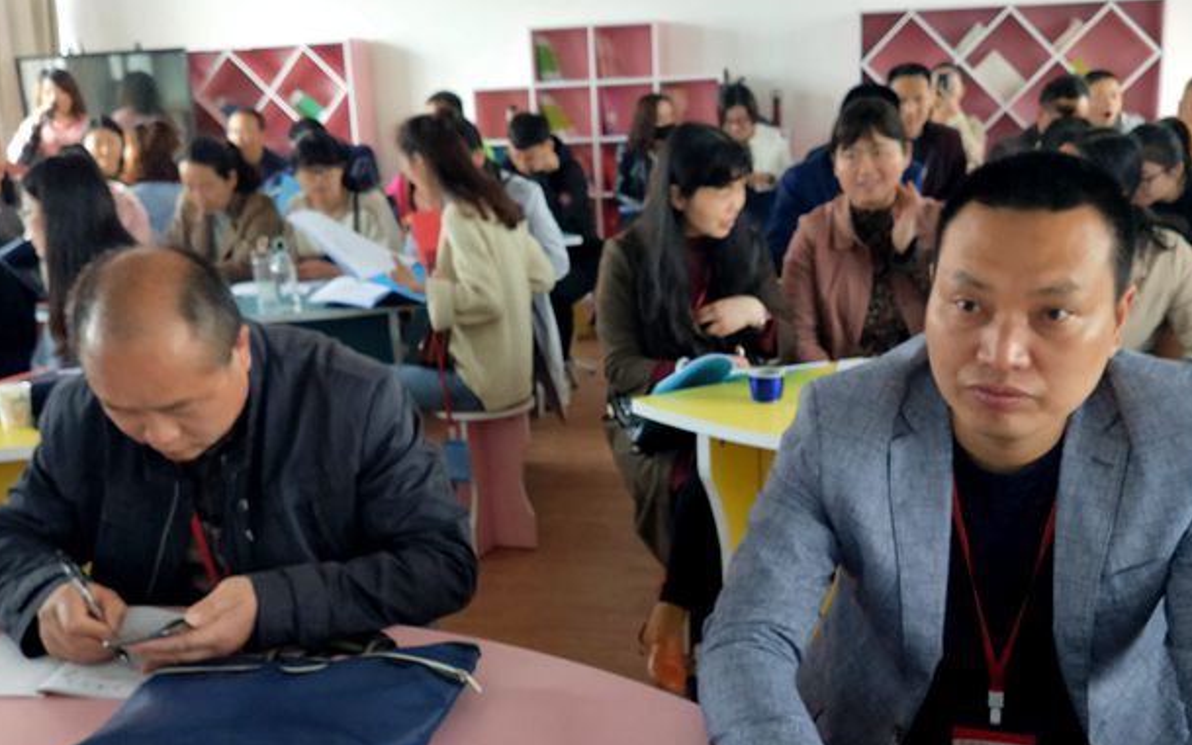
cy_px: 473
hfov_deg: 59.6
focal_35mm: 32
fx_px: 1040
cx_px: 613
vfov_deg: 39.2
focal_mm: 3.99
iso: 230
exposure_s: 1/50
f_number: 1.7
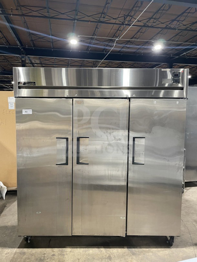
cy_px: 131
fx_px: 197
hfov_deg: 53.1
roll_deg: +1.0
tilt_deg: -5.1
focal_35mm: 26
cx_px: 98
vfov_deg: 67.3
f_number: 1.6
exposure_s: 1/60
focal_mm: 4.2
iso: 320
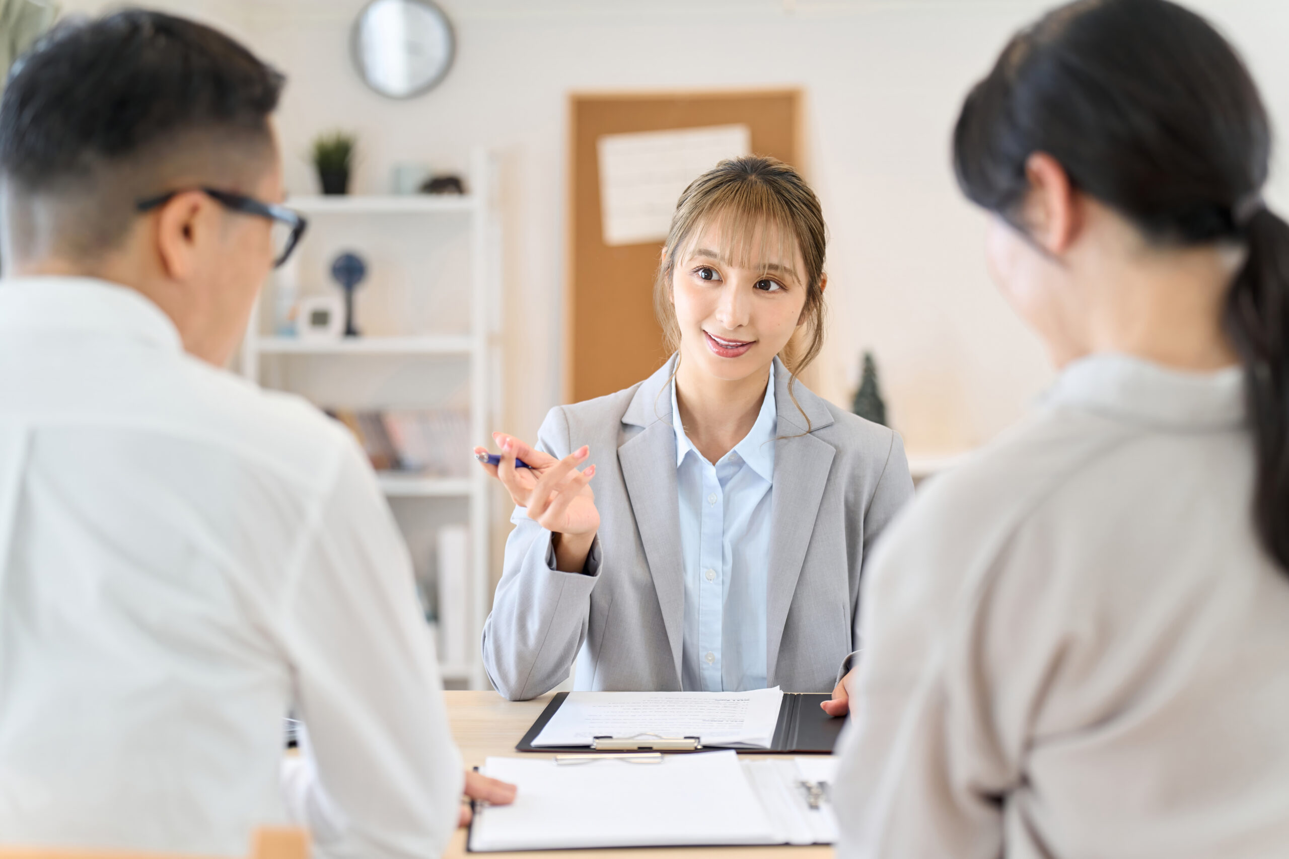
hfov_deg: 30.5
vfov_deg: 20.6
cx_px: 644
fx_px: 2363
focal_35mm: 66
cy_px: 430
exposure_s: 1/125
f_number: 2.5
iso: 500
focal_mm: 66
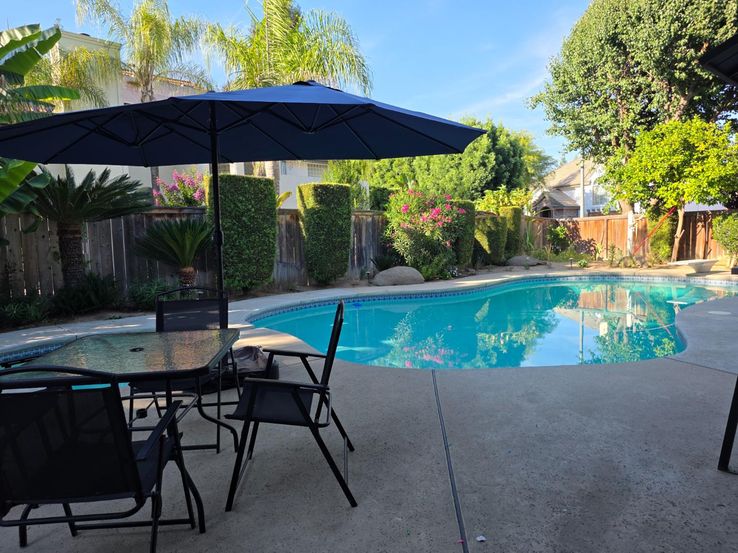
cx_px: 369
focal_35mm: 23
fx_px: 490
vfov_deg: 58.9
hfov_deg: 73.9
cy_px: 276
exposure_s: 1/1732
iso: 80
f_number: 1.7
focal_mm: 6.25
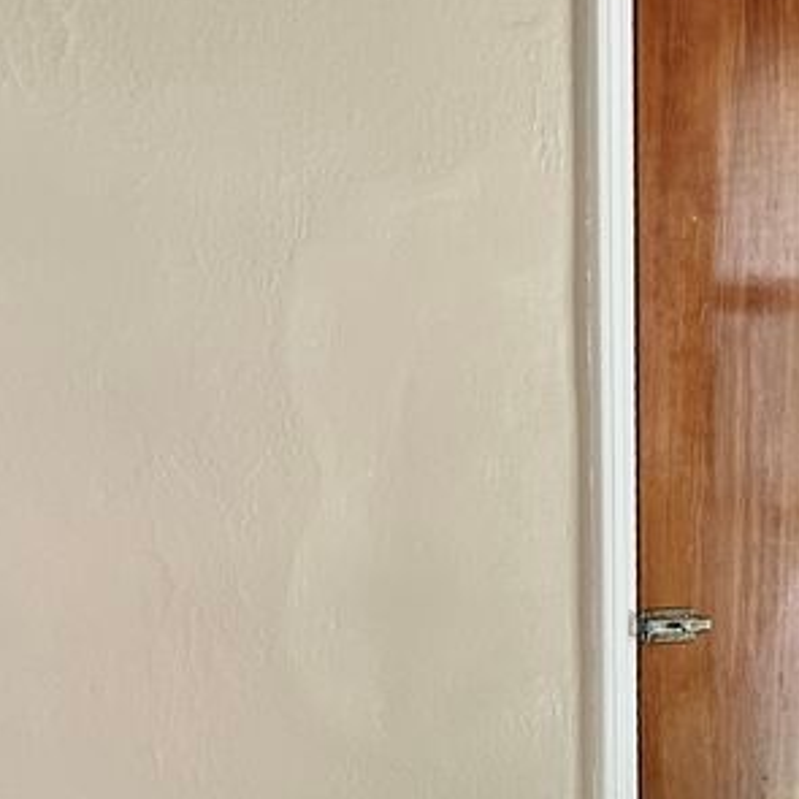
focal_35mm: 108
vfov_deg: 15.7
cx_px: 580
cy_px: 873
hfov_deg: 16.1
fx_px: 2820
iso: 160
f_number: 1.78
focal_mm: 6.86
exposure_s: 1/120
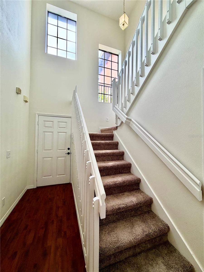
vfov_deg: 102.1
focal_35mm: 14
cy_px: 136
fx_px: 110
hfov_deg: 85.7
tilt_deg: +1.2
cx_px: 102
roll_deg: -0.8
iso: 100
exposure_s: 1/120
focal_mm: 2.22
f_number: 2.2
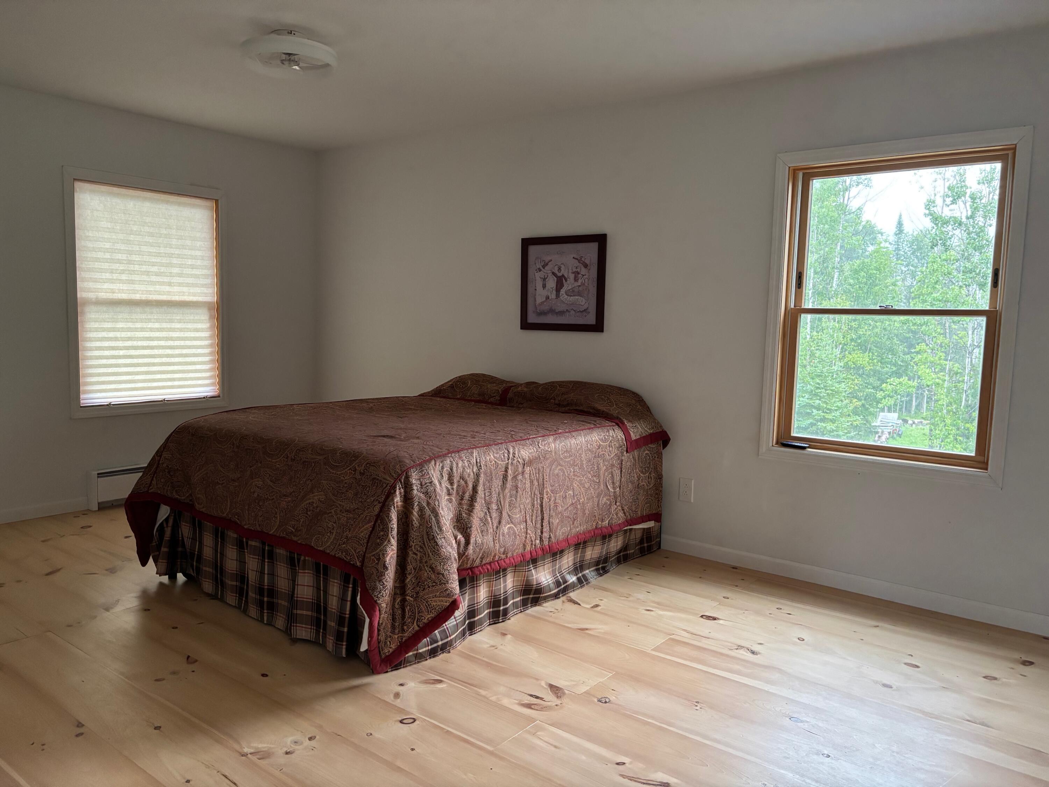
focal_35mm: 26
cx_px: 524
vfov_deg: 53.1
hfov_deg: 67.3
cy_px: 394
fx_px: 788
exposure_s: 1/60
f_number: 1.6
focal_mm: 5.96
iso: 320
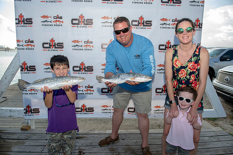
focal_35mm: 24
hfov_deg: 73.8
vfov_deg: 53.1
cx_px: 116
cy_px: 78
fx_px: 155
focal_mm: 24
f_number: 5
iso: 50
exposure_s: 1/200
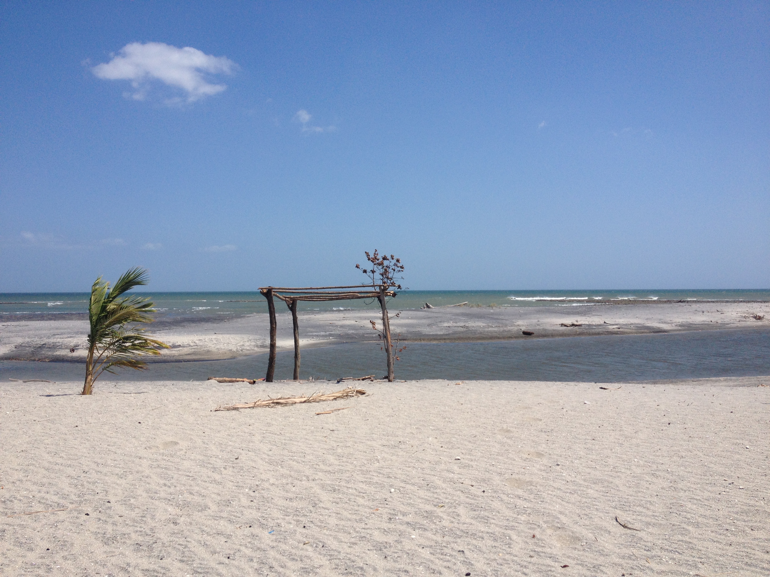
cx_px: 385
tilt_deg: -2.6
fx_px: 779
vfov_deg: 40.7
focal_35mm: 35
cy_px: 288
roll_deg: +0.7
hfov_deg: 52.6
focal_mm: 4.28
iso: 50
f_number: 2.4
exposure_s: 1/3460
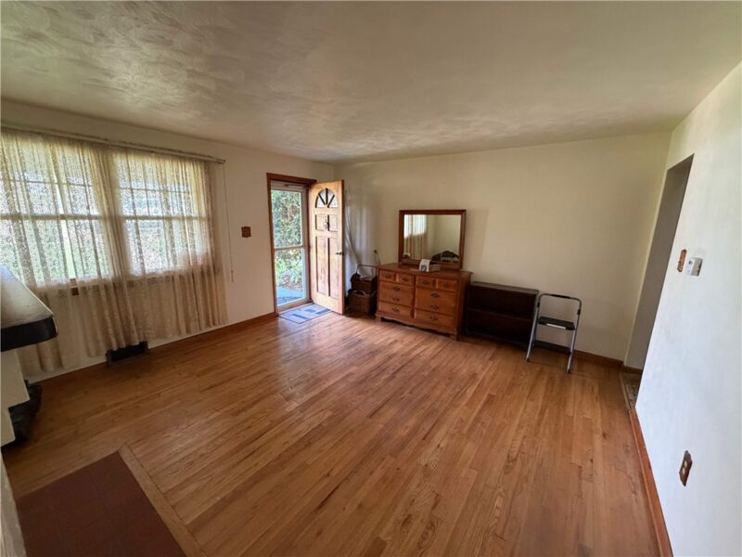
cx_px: 371
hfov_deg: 102.1
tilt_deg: -11.3
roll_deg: -0.6
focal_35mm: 14
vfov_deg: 85.7
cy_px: 278
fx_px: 300
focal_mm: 2.22
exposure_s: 1/60
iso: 400
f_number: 2.2
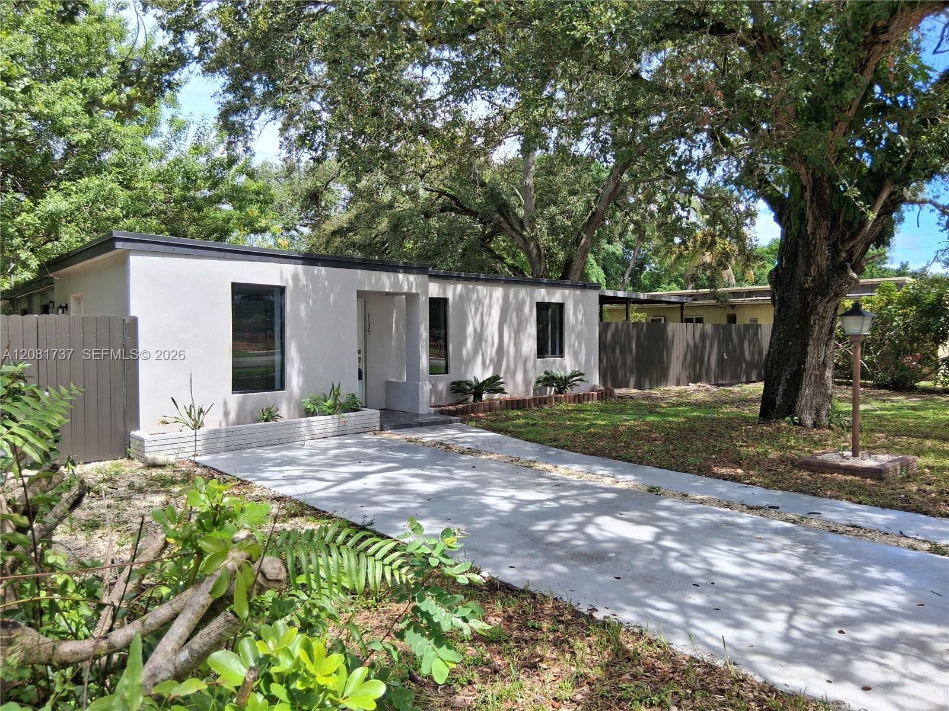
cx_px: 474
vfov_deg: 53.1
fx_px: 713
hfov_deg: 67.3
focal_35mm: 26
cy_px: 356
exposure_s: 1/379
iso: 25
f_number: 1.8
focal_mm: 3.98
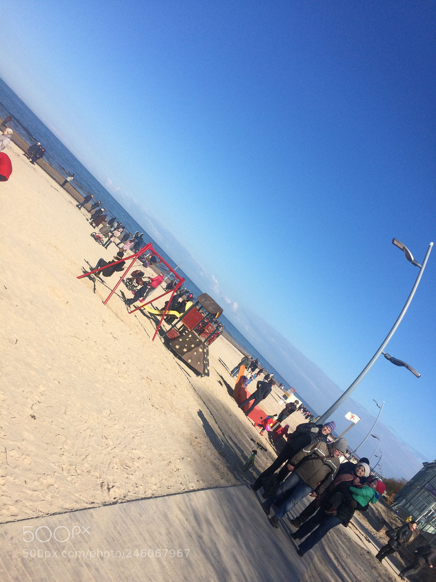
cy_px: 291
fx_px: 487
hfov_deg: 48.2
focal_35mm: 29
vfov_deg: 61.7
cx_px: 218
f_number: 2.2
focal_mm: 4.15
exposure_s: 1/3165
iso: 32
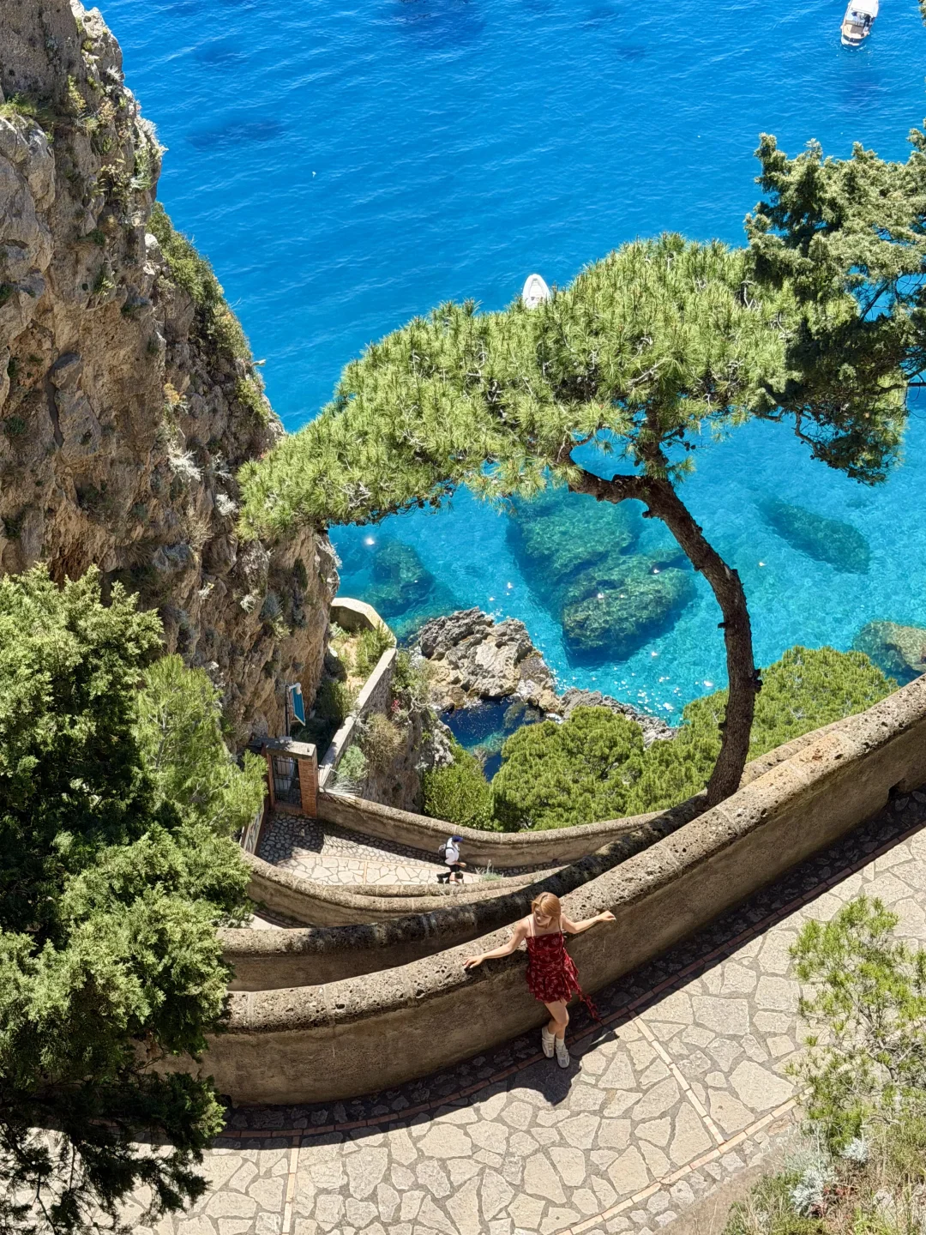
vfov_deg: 39.7
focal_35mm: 48
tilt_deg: -46.4
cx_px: 463
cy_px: 618
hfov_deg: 30.3
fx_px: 1712
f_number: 1.78
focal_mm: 6.76
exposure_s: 1/2762
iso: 64
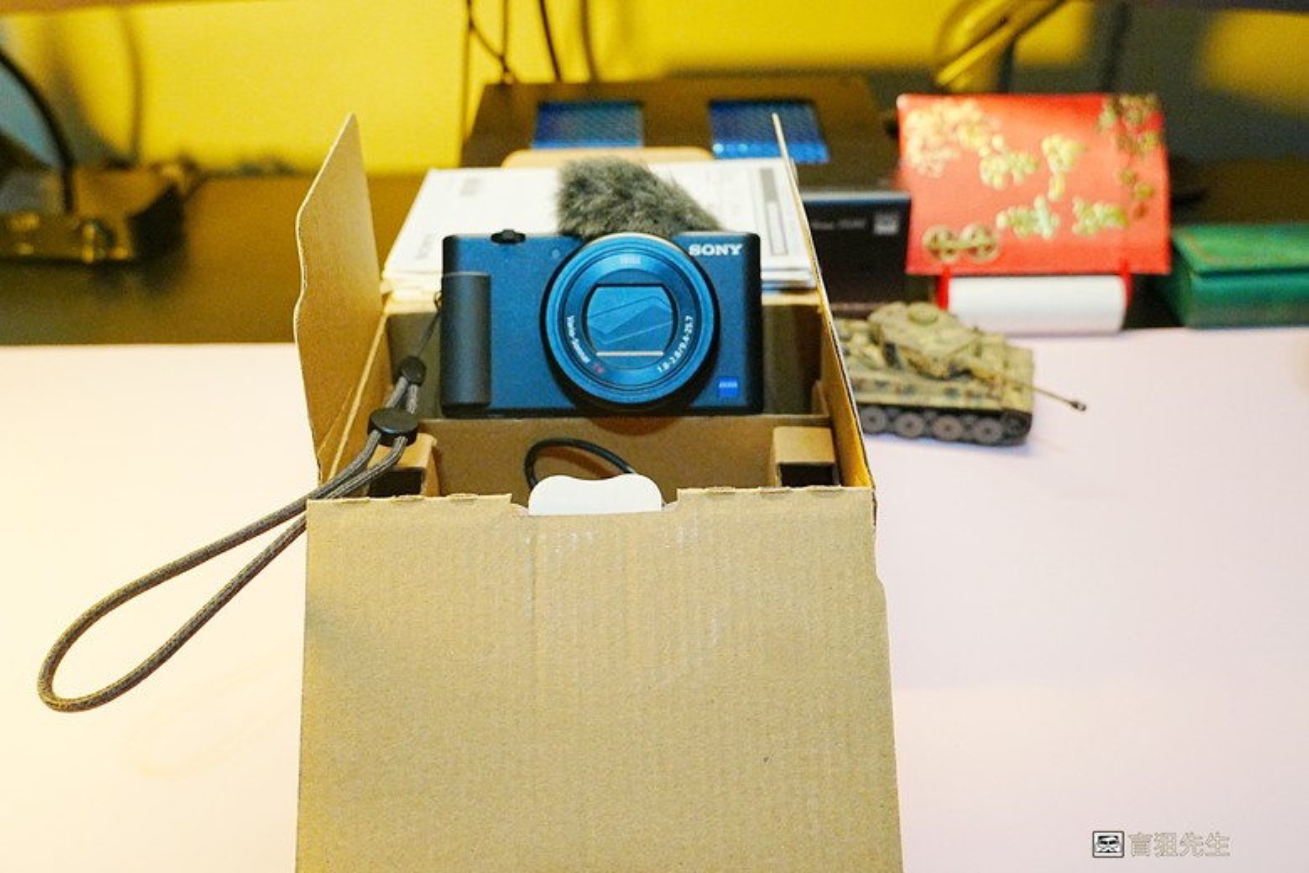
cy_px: 436
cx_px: 654
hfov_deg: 49.6
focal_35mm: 39
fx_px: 1418
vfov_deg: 34.2
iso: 4000
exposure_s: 1/125
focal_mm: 26
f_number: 4
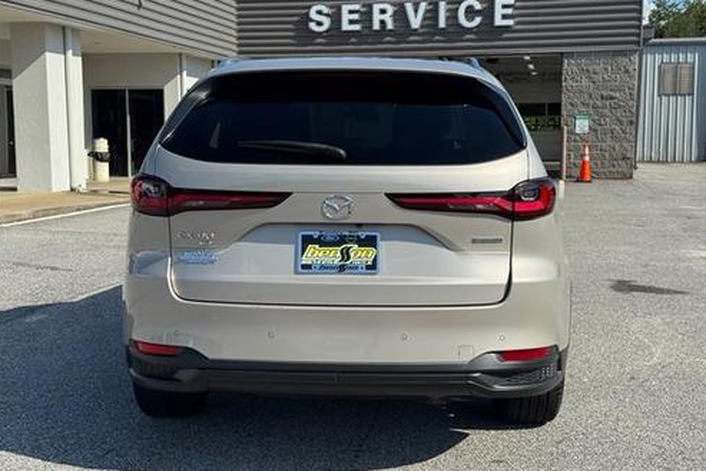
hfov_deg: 38.9
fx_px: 1000
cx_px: 352
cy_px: 248
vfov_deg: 26.5
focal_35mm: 51
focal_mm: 6.76
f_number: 1.78
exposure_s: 1/4608
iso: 64
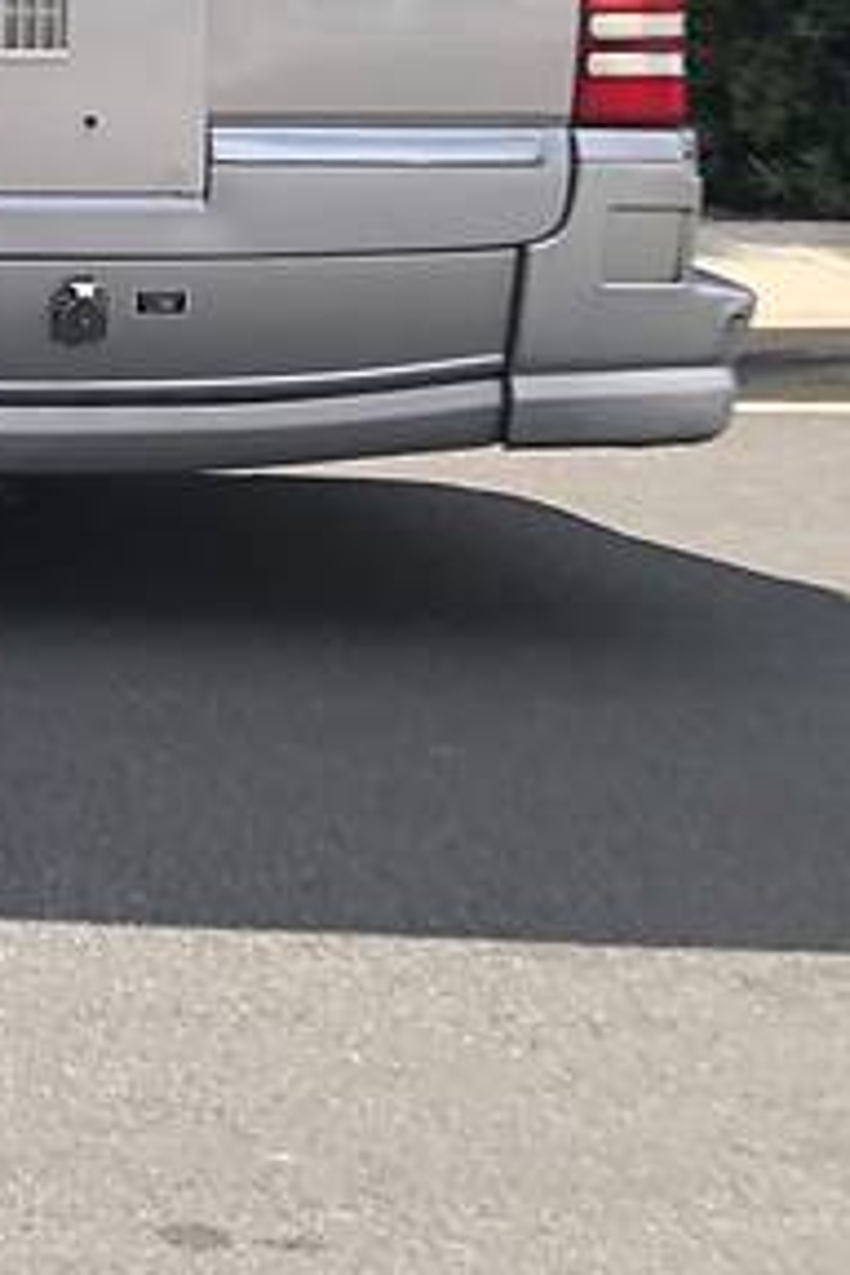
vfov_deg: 19.3
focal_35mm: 101
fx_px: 3577
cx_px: -1324
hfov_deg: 11.0
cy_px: -146
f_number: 1.8
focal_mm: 3.99
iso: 20
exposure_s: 1/1297
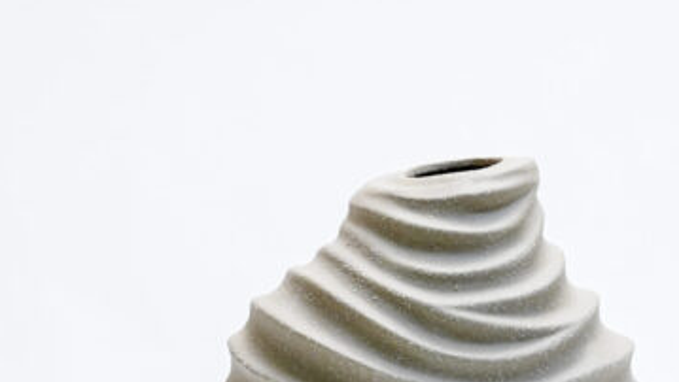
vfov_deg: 8.7
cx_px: 409
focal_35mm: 139
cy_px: 386
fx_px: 2503
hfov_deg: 15.4
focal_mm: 68
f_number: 8
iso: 3200
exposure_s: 1/200
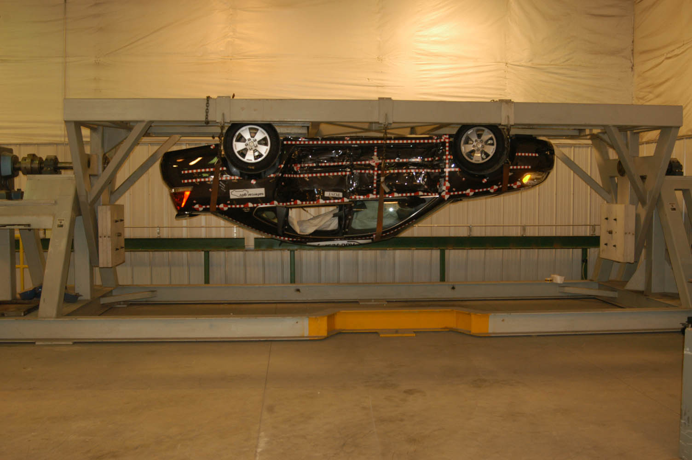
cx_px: 346
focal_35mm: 36
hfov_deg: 53.2
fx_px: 691
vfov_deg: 36.8
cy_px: 230
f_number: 4.5
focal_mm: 24
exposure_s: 1/60
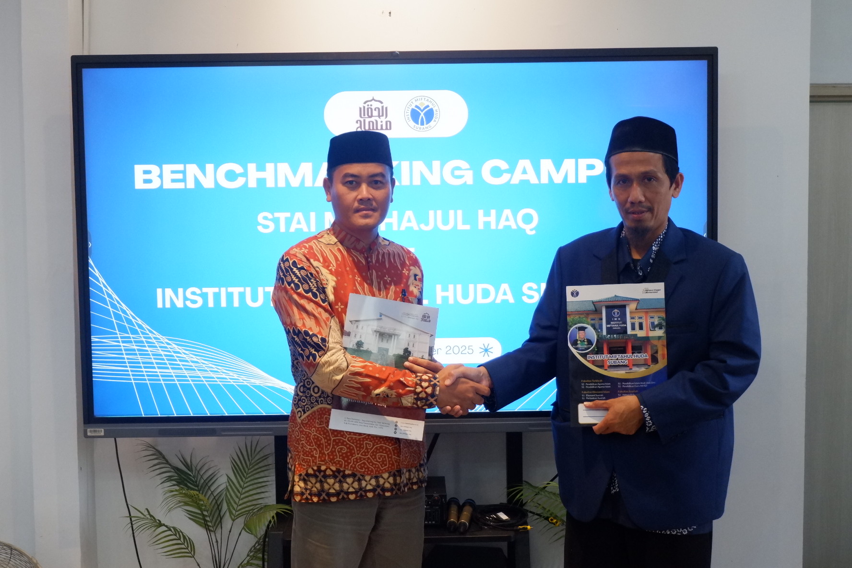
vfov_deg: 30.5
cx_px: 426
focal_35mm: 44
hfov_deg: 44.5
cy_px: 284
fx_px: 1041
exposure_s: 1/80
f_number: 4.7
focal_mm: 29.5
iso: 3200
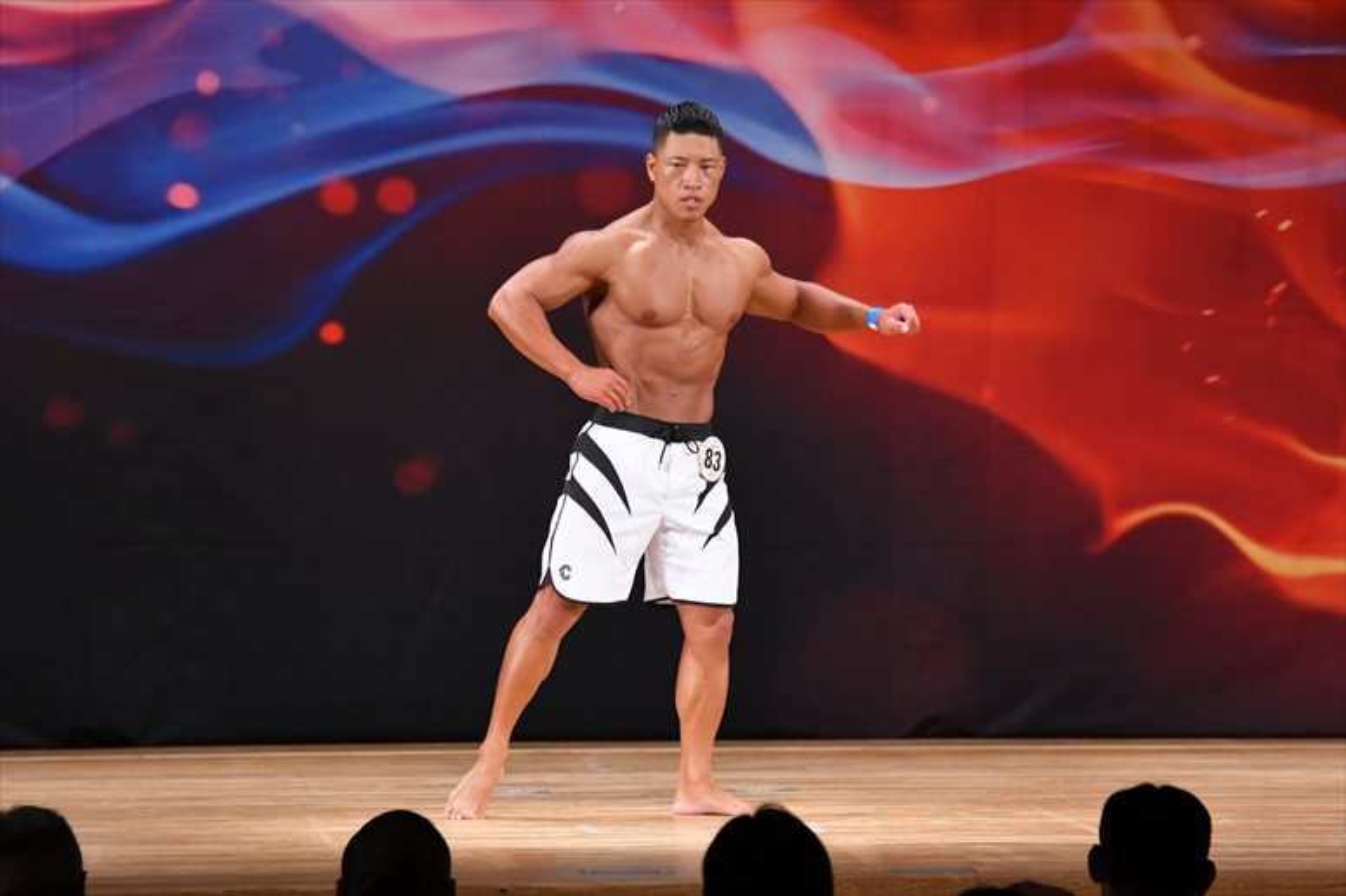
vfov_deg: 5.7
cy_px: 448
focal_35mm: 240
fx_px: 8969
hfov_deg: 8.6
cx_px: 673
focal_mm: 160
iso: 3200
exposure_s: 1/400
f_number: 5.6
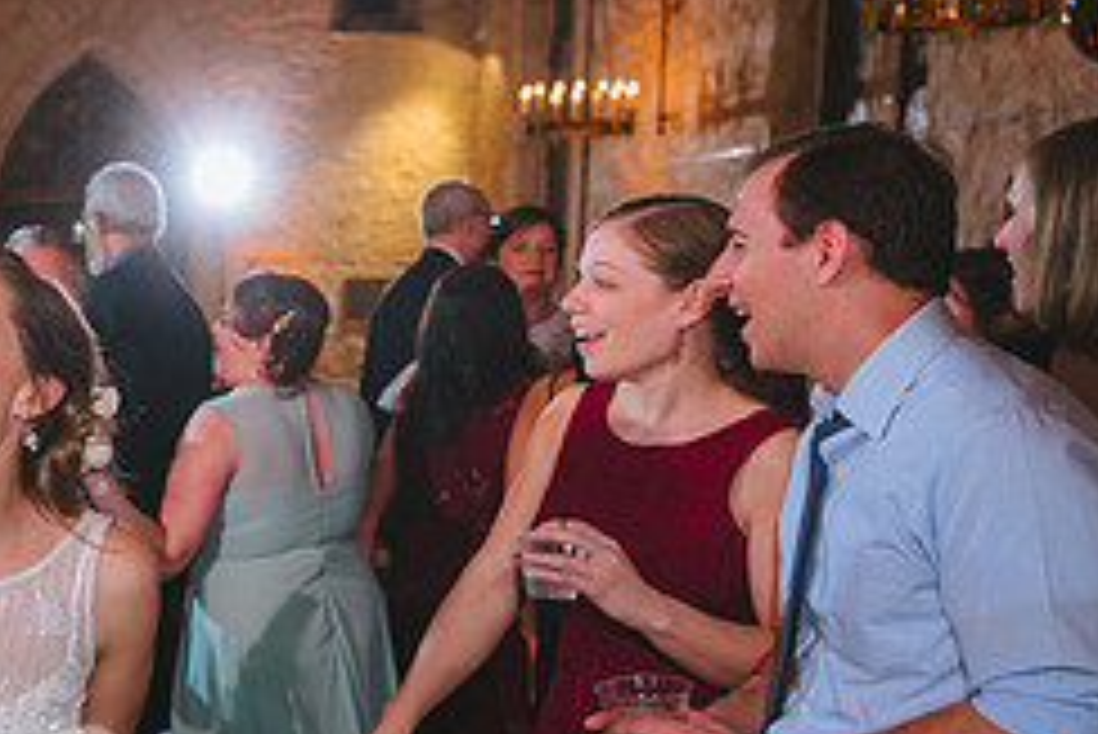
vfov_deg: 23.7
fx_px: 1739
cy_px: 473
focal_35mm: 57
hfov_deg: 30.8
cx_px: -144
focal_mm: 24
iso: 2500
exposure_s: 1/125
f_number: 2.8
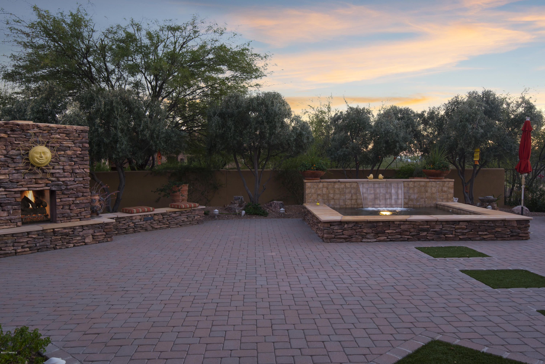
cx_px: 272
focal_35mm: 29
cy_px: 182
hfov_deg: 63.6
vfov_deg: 45.0
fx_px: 439
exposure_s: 1/6
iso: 400
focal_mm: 29
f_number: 10
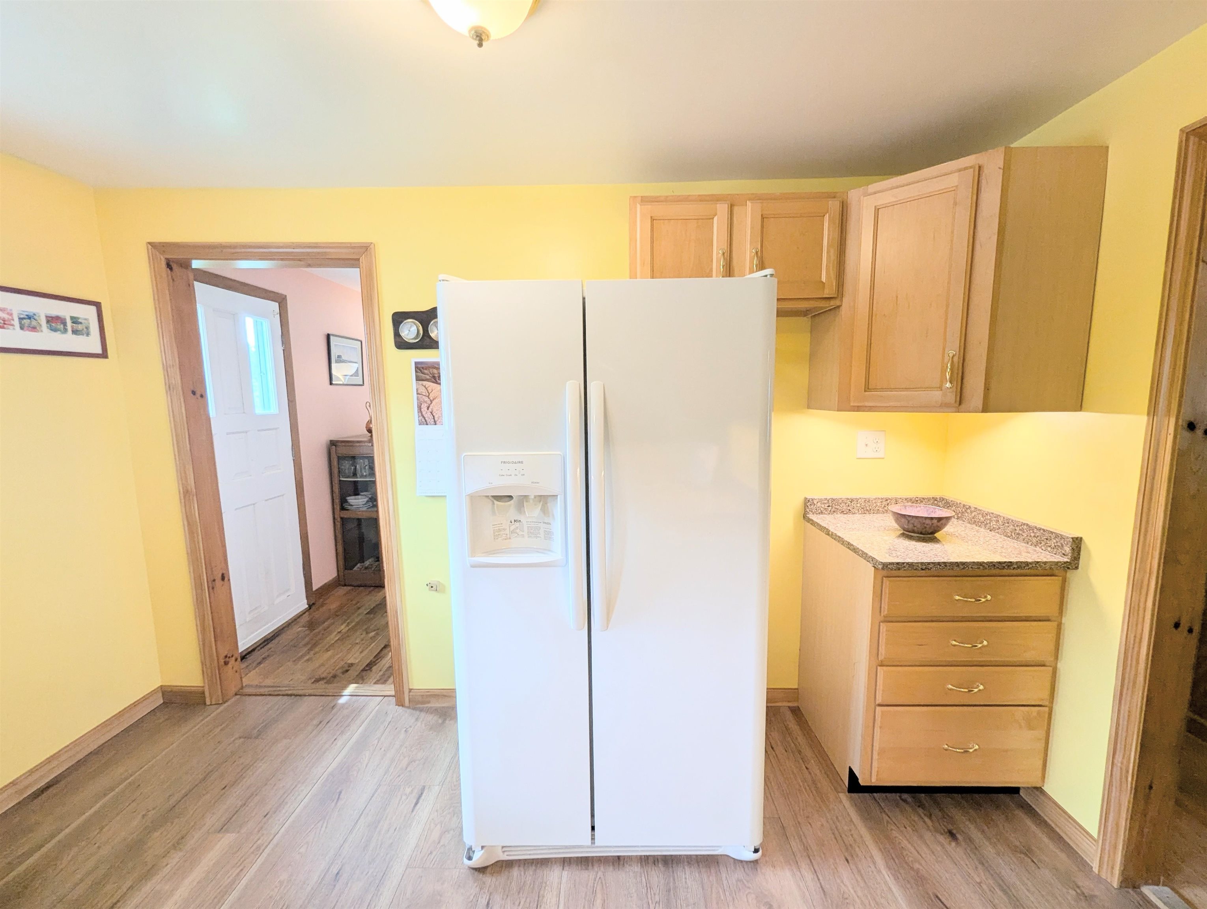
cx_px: 604
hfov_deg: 106.1
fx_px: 454
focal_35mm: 13
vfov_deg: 90.1
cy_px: 454
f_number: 2.2
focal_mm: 1.95
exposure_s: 1/60
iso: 54
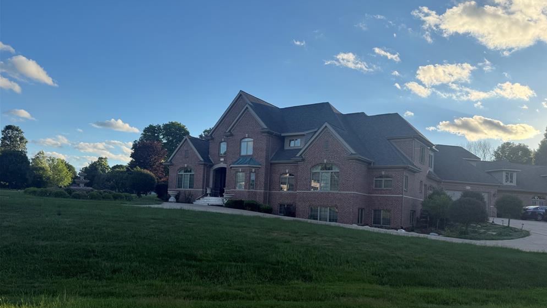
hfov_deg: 69.8
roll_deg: -2.5
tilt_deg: +5.0
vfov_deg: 42.6
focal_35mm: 27
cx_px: 282
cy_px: 192
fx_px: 392
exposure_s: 1/3953
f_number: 1.78
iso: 125
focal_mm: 6.76
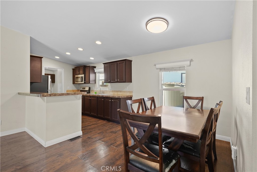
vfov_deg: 70.5
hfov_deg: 93.3
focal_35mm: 17
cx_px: 128
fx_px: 121
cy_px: 86
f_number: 4
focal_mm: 17
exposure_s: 1/20
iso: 500
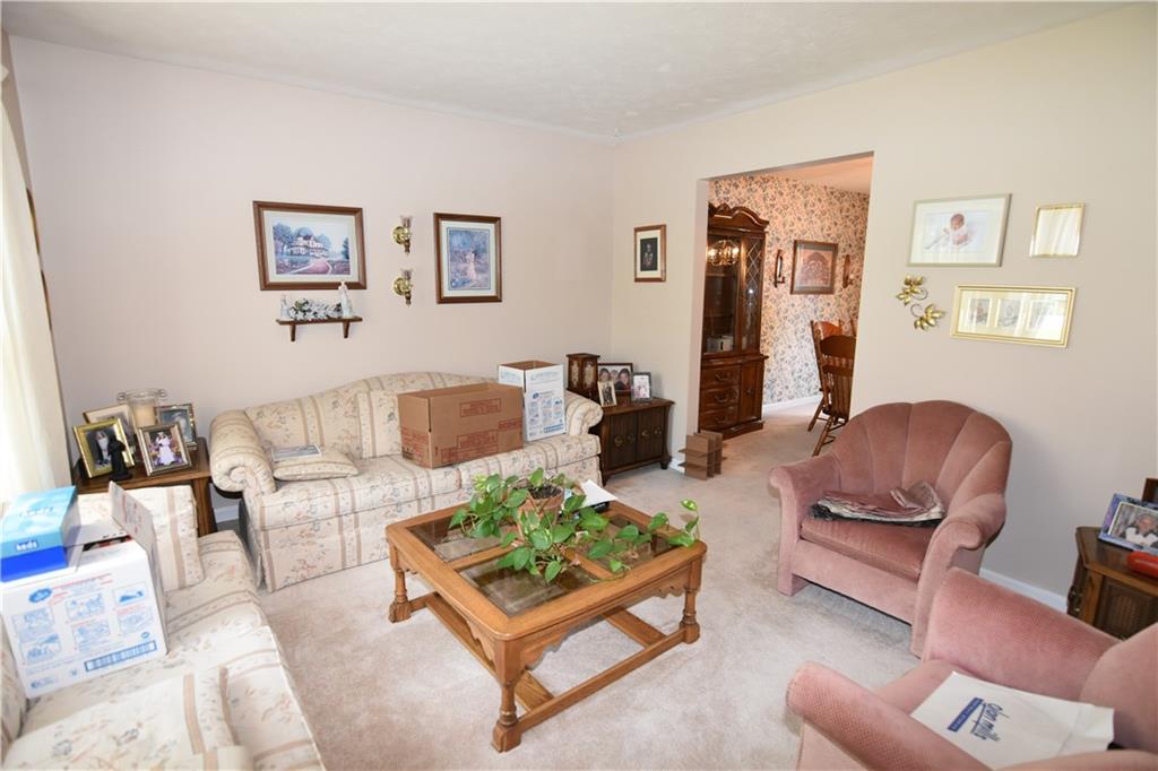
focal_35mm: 16
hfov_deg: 95.0
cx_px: 579
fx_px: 531
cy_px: 386
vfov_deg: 72.0
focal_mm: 11
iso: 800
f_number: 3.5
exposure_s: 1/60
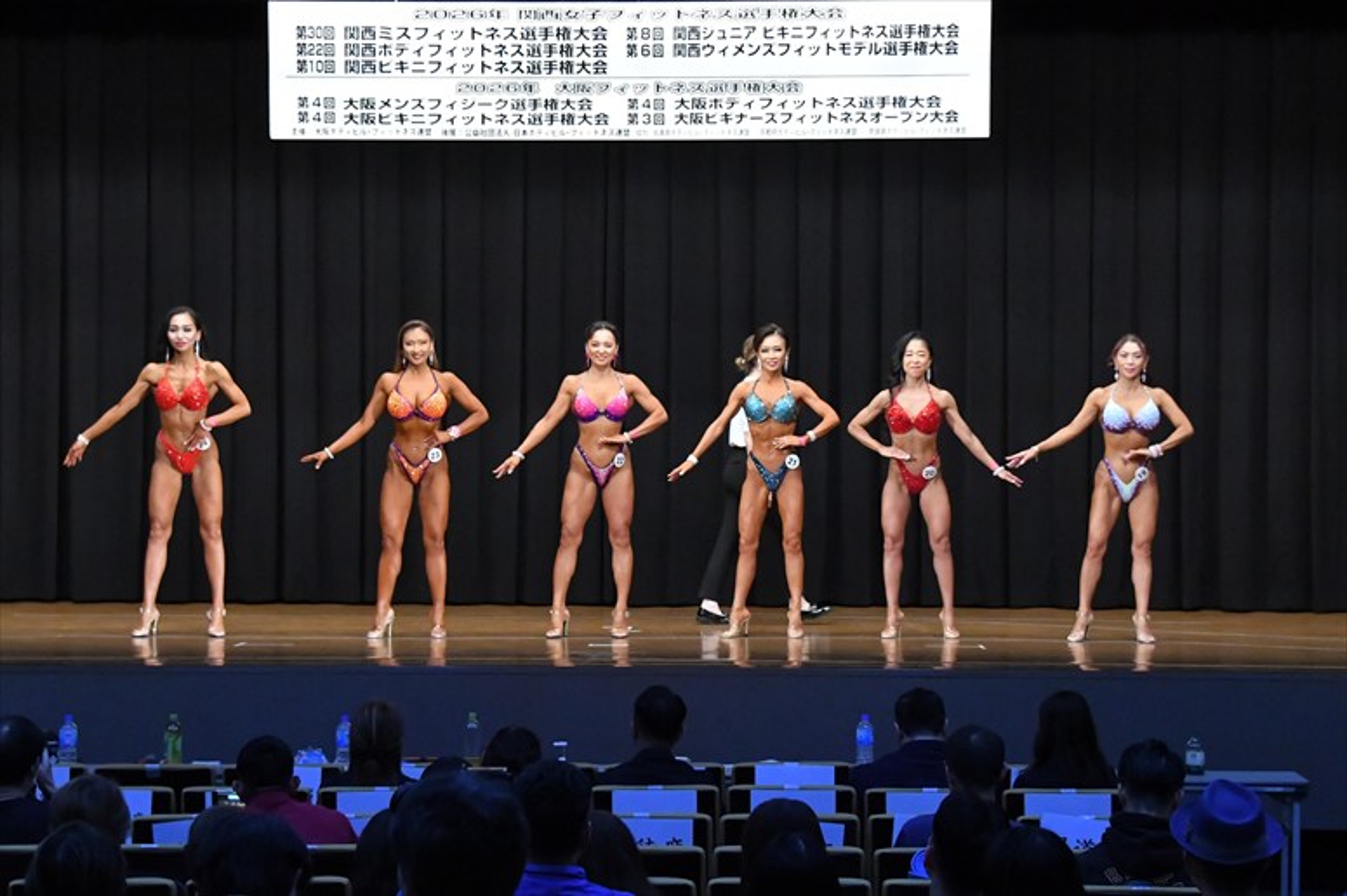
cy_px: 448
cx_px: 674
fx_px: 3478
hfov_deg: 21.9
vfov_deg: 14.7
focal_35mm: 93
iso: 8000
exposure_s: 1/400
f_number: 5.6
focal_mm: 62
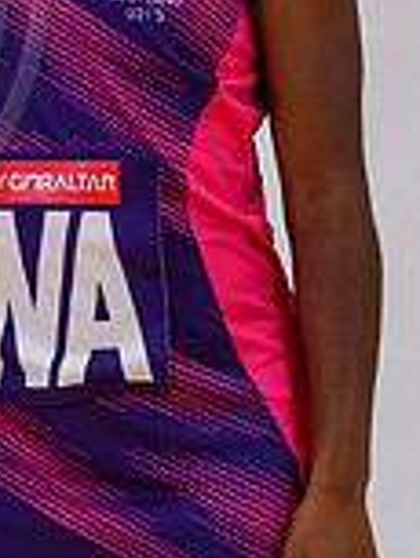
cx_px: -448
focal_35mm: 419
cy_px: -95
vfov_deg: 4.7
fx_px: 6769
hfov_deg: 3.5
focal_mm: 92
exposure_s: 1/160
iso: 500
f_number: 3.5
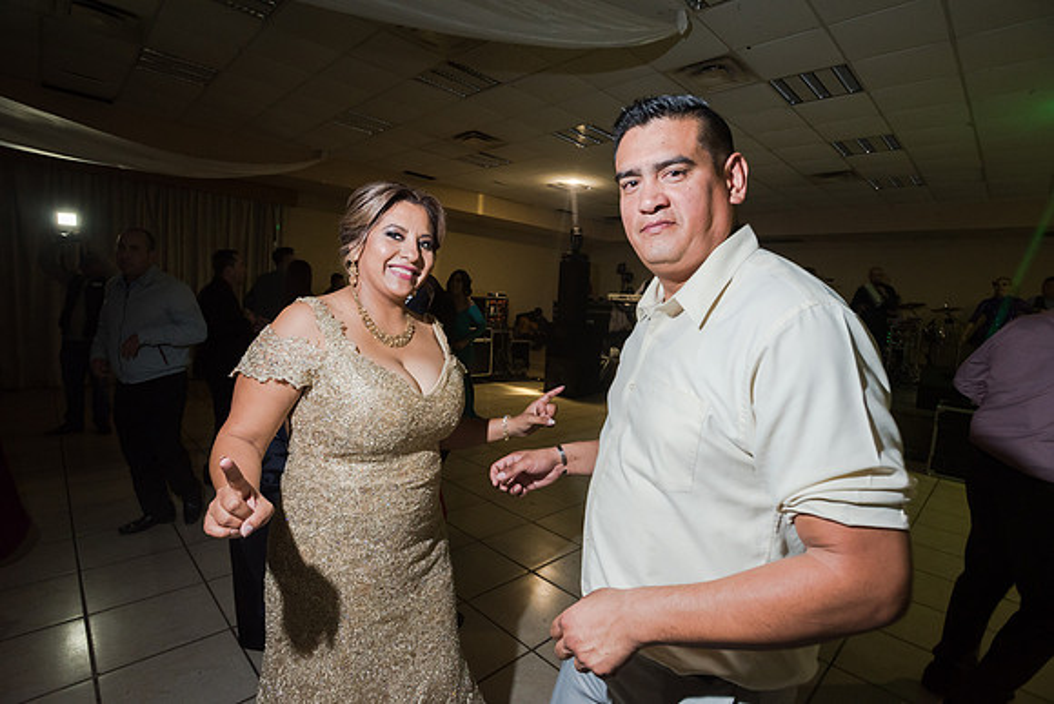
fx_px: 498
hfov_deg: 93.3
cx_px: 527
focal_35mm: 17
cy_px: 352
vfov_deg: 70.5
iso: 1600
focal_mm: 17
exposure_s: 1/100
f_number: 4.5
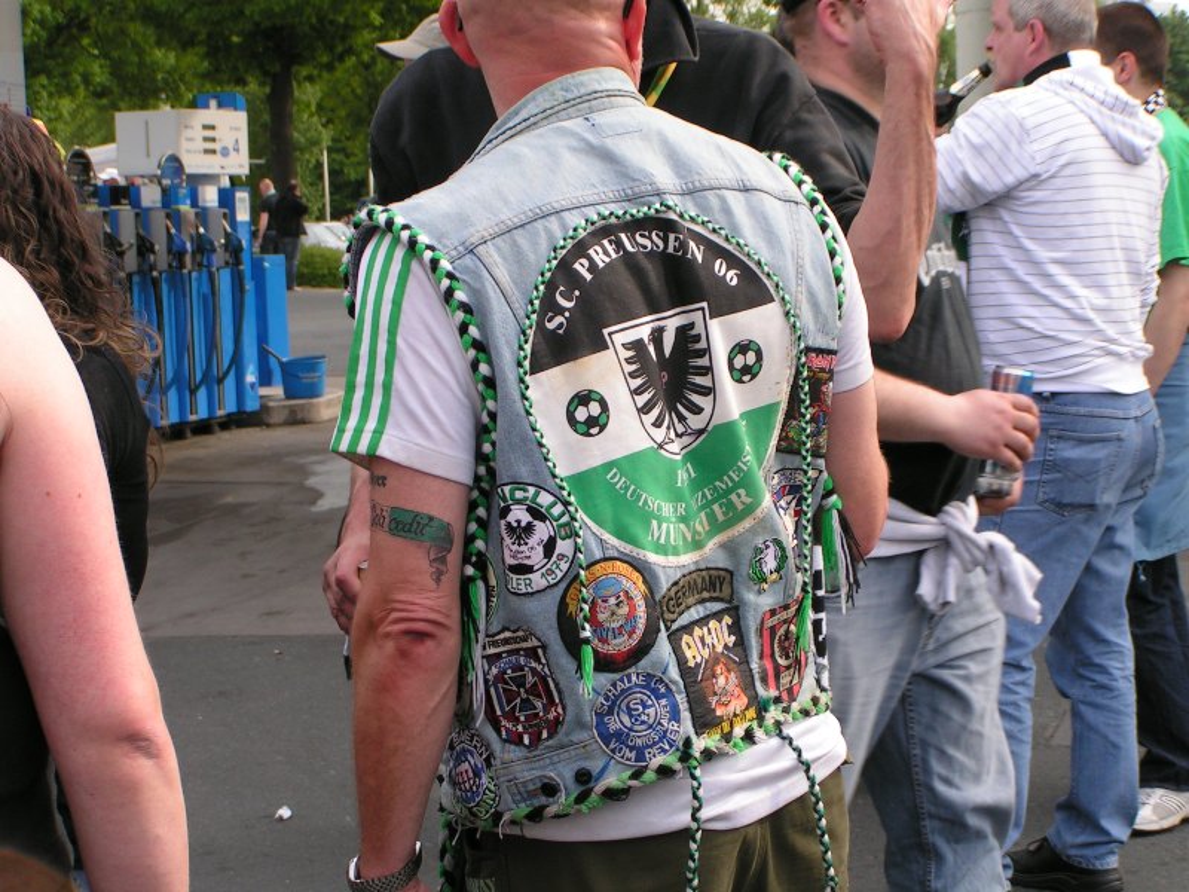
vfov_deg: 18.0
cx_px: 594
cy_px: 446
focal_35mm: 82
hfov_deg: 23.8
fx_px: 2817
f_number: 4.5
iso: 50
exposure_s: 1/200
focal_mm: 12.6
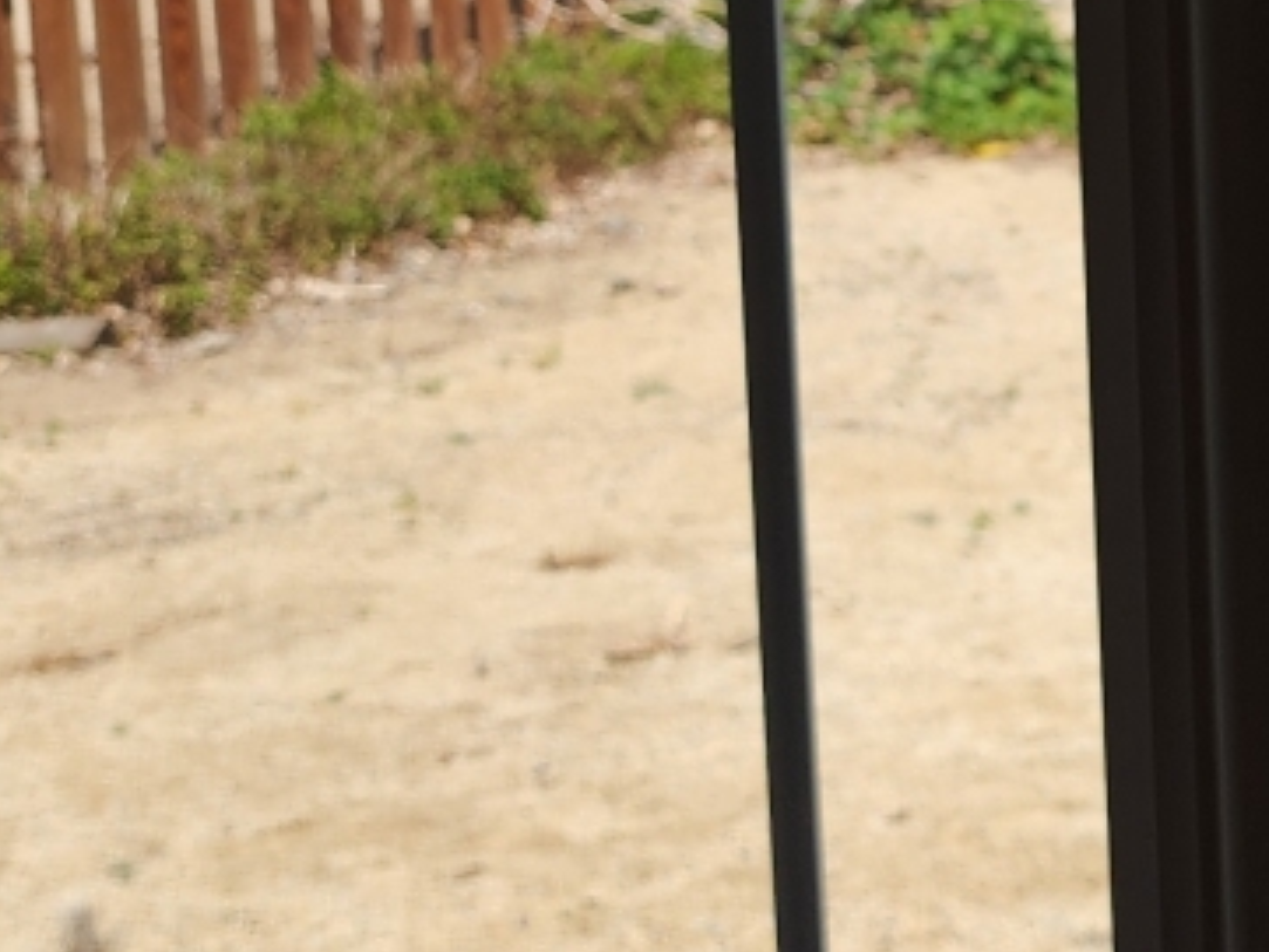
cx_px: 1670
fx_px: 3740
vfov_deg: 13.6
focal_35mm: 102
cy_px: -481
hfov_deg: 17.9
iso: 12
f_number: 1.8
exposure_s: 1/588
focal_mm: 6.4
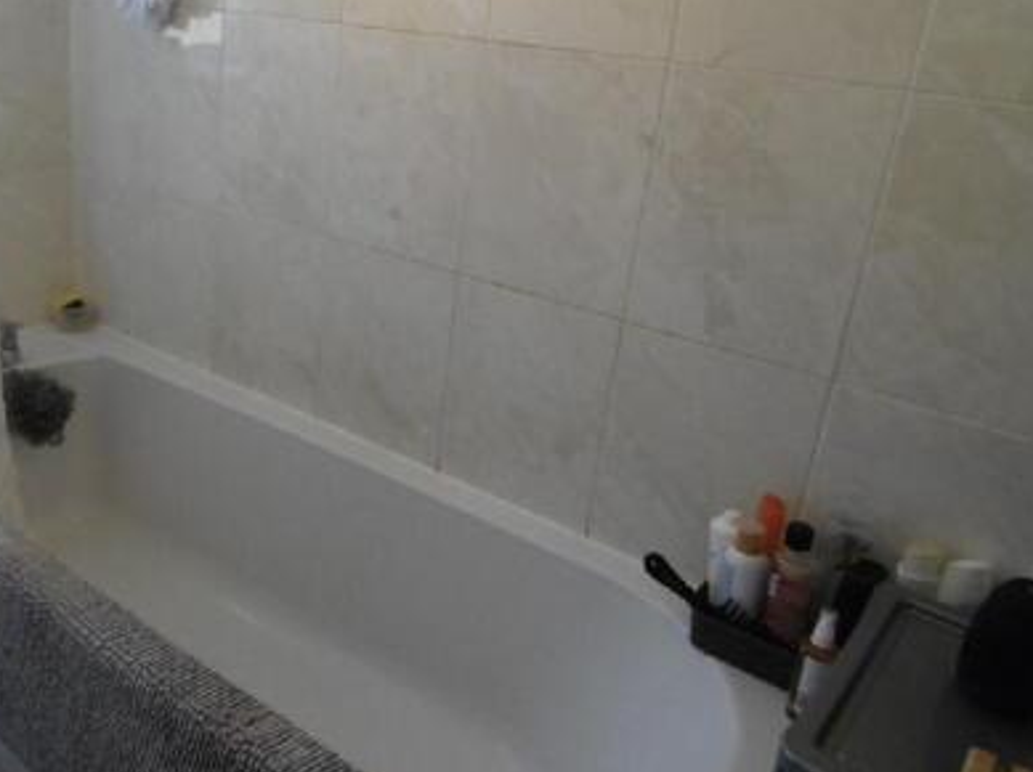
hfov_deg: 53.5
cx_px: 288
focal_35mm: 33
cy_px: 312
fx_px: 984
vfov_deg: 42.7
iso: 250
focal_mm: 4
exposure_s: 1/60
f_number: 3
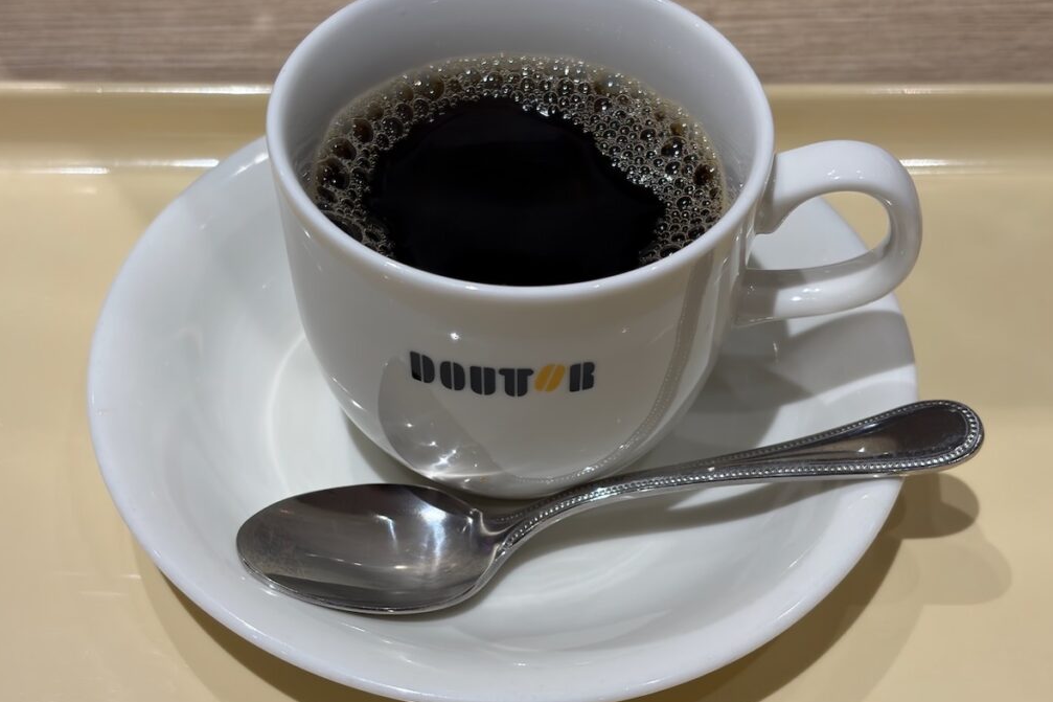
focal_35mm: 55
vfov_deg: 24.6
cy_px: 349
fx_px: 1608
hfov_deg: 36.3
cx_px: 530
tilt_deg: -47.9
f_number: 1.6
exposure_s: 1/50
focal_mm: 5.96
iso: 25
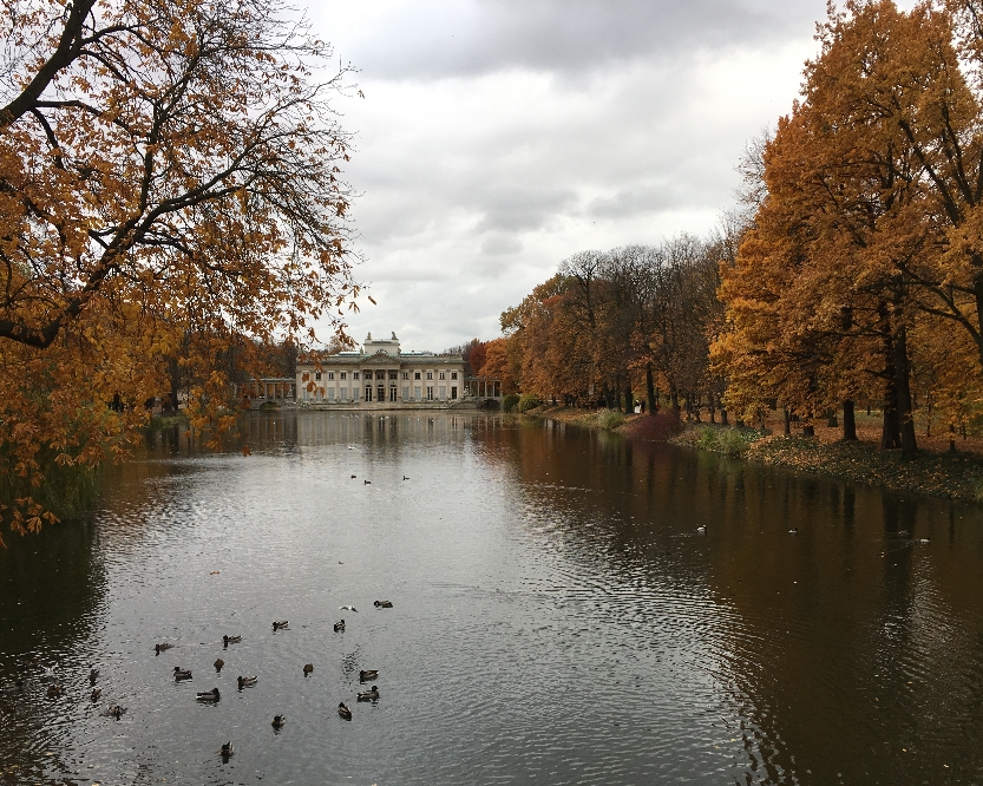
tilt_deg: -2.3
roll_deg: +1.2
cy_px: 424
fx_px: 989
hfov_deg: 52.8
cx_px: 543
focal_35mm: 34
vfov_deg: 43.3
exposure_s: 1/309
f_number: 2.2
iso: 25
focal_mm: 4.15
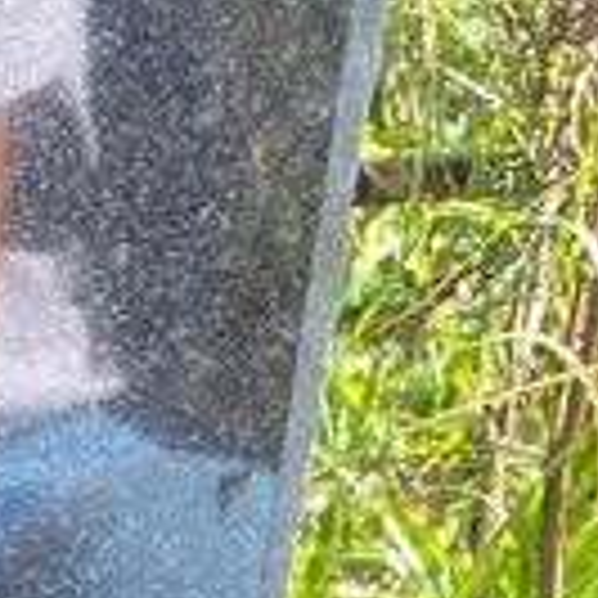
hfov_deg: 10.6
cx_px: -895
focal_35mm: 138
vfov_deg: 11.1
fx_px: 2697
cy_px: 1322
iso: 40
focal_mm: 4.25
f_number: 1.8
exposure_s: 1/122
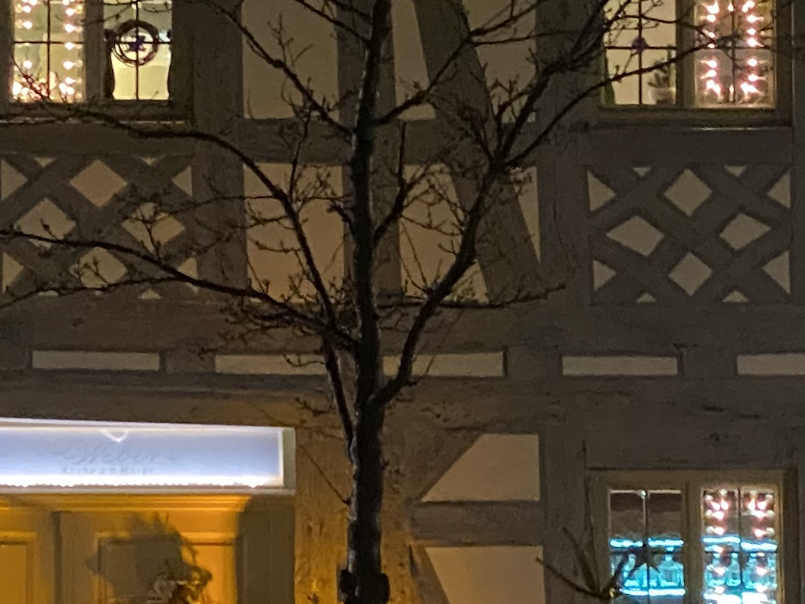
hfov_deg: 9.1
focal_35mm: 217
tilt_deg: +6.1
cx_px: -8
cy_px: 255
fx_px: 5048
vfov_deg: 6.8
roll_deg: -0.3
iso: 1000
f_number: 2
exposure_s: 1/25
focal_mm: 6
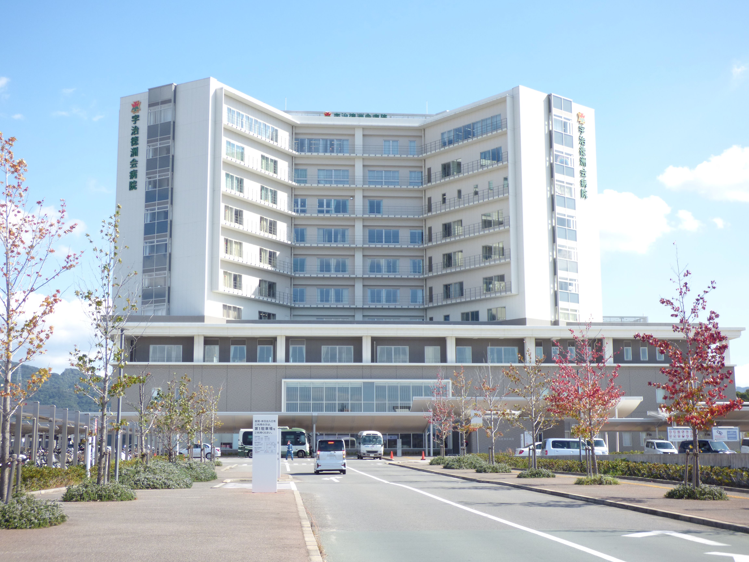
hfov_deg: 39.7
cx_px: 374
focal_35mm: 48
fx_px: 1039
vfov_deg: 30.3
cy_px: 281
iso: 100
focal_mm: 8.68
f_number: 3.8
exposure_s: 1/500
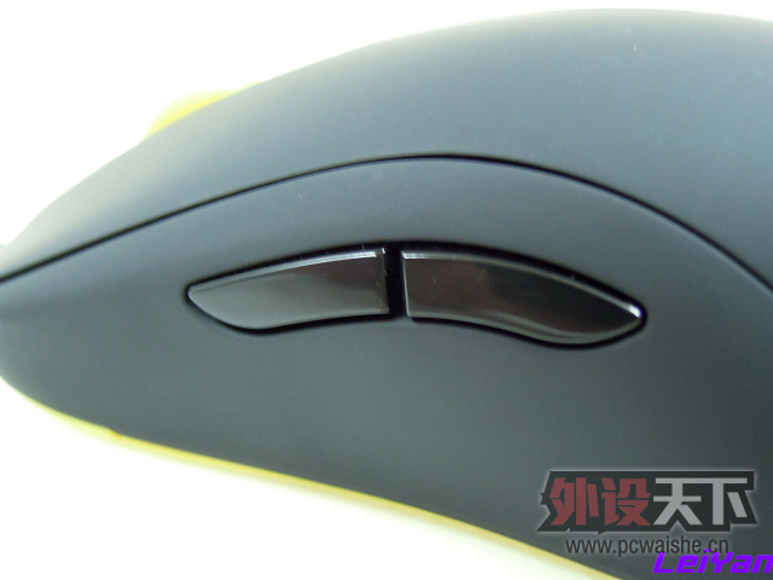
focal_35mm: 40
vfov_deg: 36.0
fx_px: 893
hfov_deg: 46.8
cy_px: 290
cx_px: 386
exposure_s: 1/8
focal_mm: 7.2
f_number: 2.6
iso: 800
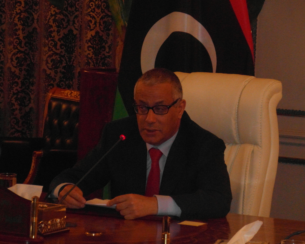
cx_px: 136
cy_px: 121
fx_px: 1832
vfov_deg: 7.6
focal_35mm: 203
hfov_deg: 9.5
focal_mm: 28.9
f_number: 4.4
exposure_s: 1/60
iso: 640
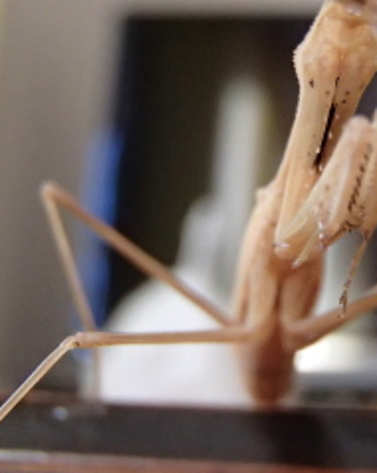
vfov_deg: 25.1
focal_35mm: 76
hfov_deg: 19.7
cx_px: 355
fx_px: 1061
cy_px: 220
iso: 800
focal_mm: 6.64
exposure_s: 1/125
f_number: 4.7
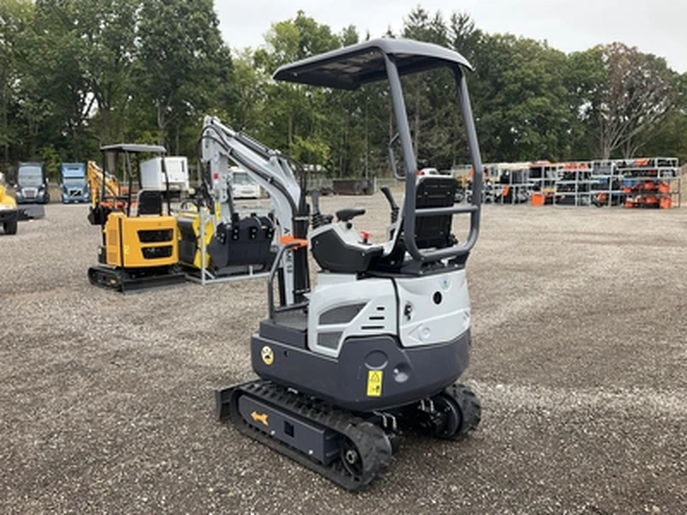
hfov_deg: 61.7
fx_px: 576
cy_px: 258
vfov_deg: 48.2
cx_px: 344
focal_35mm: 29
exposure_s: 1/277
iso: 25
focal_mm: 3
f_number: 1.8
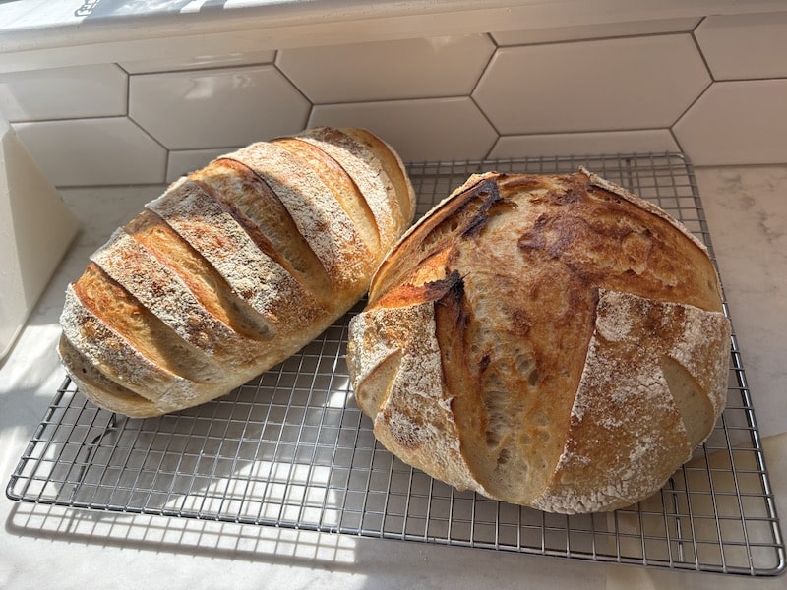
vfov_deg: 53.1
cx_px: 394
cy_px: 295
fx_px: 591
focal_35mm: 26
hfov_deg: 67.3
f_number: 1.6
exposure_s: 1/622
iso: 50
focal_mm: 5.96
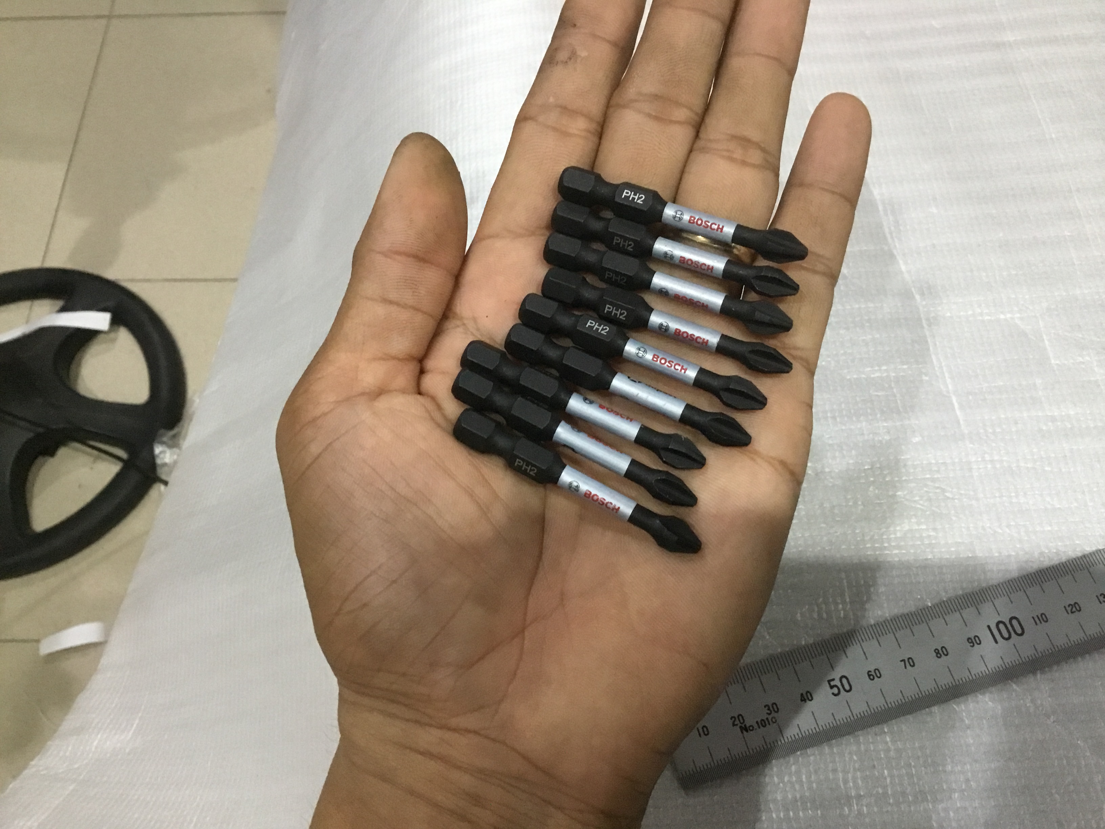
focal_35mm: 31
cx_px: 552
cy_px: 414
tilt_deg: -65.0
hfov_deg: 58.4
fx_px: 990
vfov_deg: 45.4
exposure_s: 1/17
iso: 200
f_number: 2.4
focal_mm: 3.3
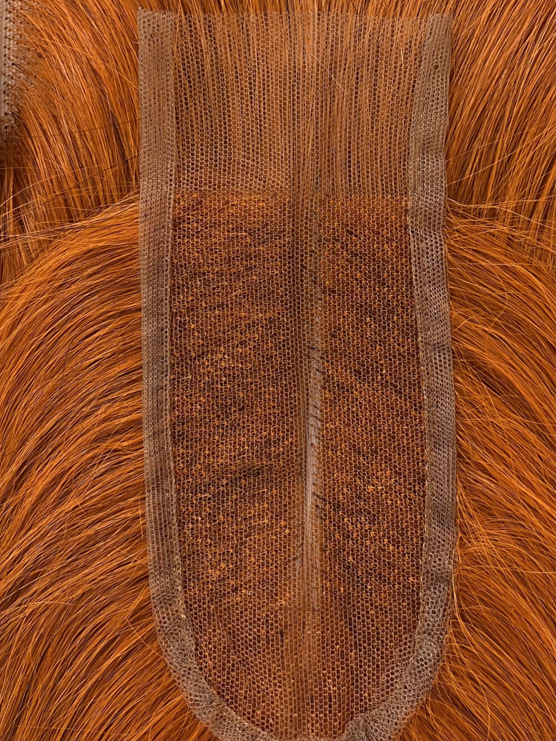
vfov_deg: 36.7
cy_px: 199
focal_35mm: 51
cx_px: 336
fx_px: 1092
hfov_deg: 28.5
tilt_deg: -79.8
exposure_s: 1/50
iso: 64
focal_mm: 5.1
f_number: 1.6
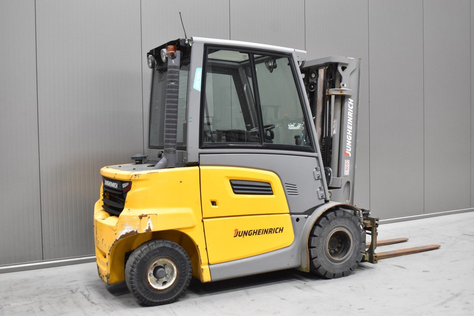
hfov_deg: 49.6
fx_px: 513
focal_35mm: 39
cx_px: 237
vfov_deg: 34.2
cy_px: 158
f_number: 5
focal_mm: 26
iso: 1600
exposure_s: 1/30
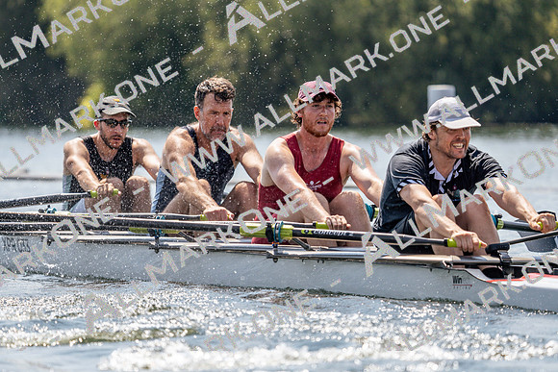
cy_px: 186
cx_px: 279
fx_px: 5240
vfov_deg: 4.1
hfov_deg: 6.1
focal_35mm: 338
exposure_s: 1/1600
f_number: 6.3
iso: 250
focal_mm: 338
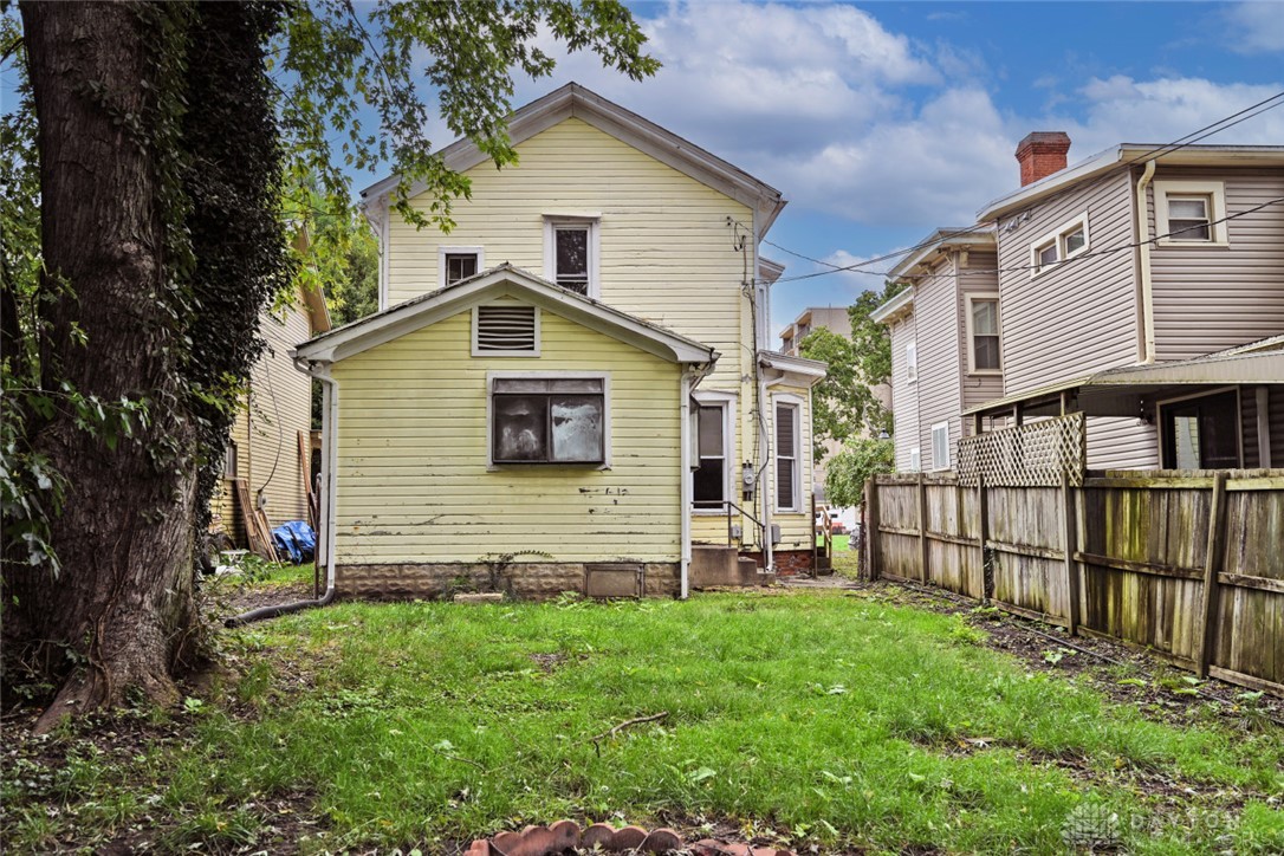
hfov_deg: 61.9
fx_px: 1070
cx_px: 642
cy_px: 428
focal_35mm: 30
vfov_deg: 43.6
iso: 180
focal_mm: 30
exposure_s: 1/250
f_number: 5.6
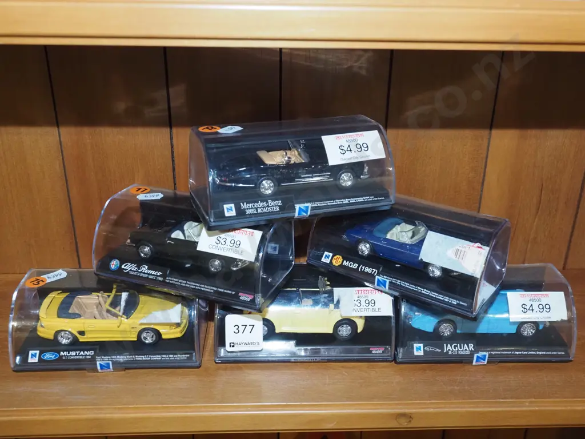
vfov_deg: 39.7
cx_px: 292
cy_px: 220
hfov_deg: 51.4
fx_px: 608
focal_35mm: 36
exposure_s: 1/60
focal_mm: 18
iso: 2500
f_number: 5.6
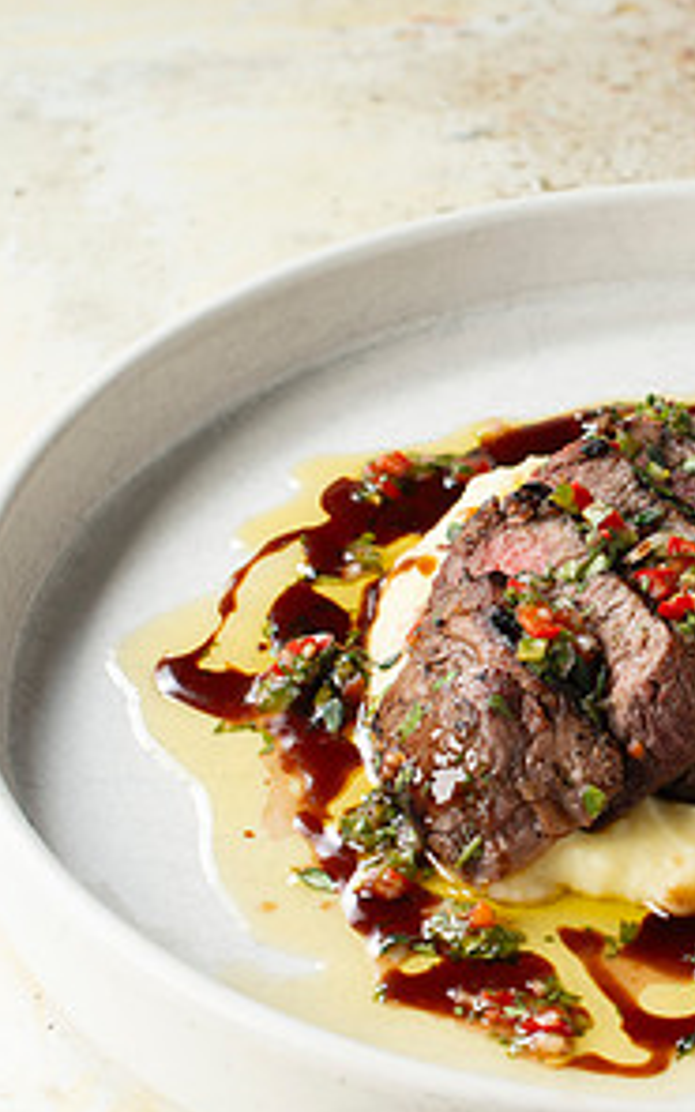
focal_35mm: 113
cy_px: 666
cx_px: 755
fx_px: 3425
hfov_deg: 11.4
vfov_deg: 18.4
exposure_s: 1/200
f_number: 7.1
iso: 200
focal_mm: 50
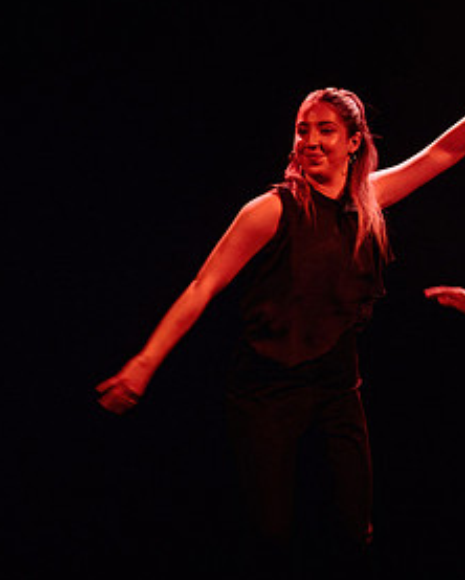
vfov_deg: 5.4
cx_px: 446
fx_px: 6135
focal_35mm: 357
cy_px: 320
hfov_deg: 4.3
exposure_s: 1/125
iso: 1600
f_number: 2.8
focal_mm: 145
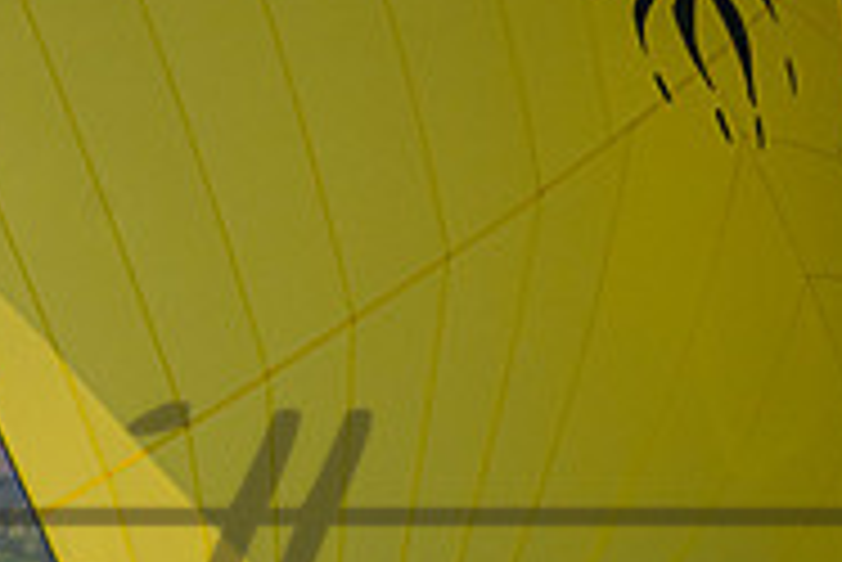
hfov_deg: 1.2
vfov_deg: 0.8
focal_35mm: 1682
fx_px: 39369
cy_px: 897
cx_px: -686
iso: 400
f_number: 8
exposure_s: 1/2000
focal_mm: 400
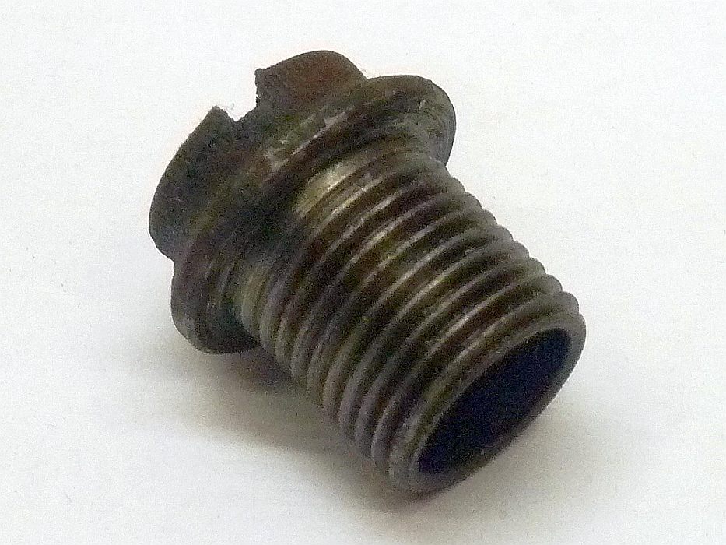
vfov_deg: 26.6
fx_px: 1154
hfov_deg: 34.9
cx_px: 363
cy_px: 272
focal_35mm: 55
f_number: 3.9
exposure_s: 1/40
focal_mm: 9.1
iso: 400
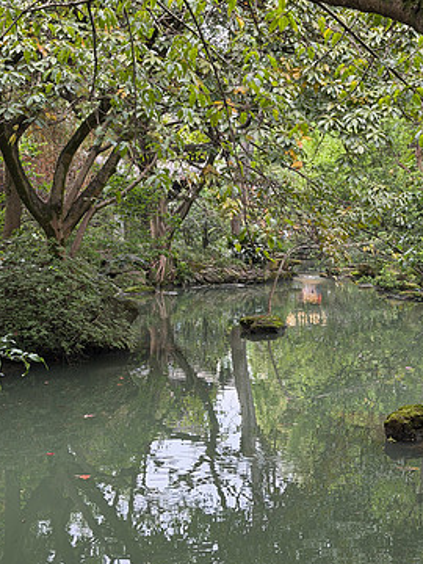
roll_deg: +0.7
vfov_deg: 32.1
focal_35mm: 60
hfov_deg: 24.4
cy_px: 237
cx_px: 231
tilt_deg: -0.4
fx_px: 978
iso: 64
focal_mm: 6.76
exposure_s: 1/151
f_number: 1.78
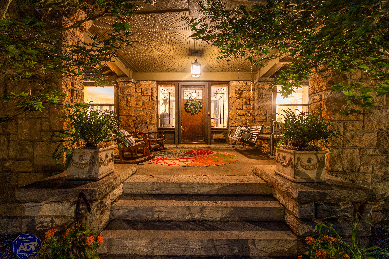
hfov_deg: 100.4
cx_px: 194
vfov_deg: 77.3
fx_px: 162
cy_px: 130
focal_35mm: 15
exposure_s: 5
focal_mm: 10
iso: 100
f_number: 4
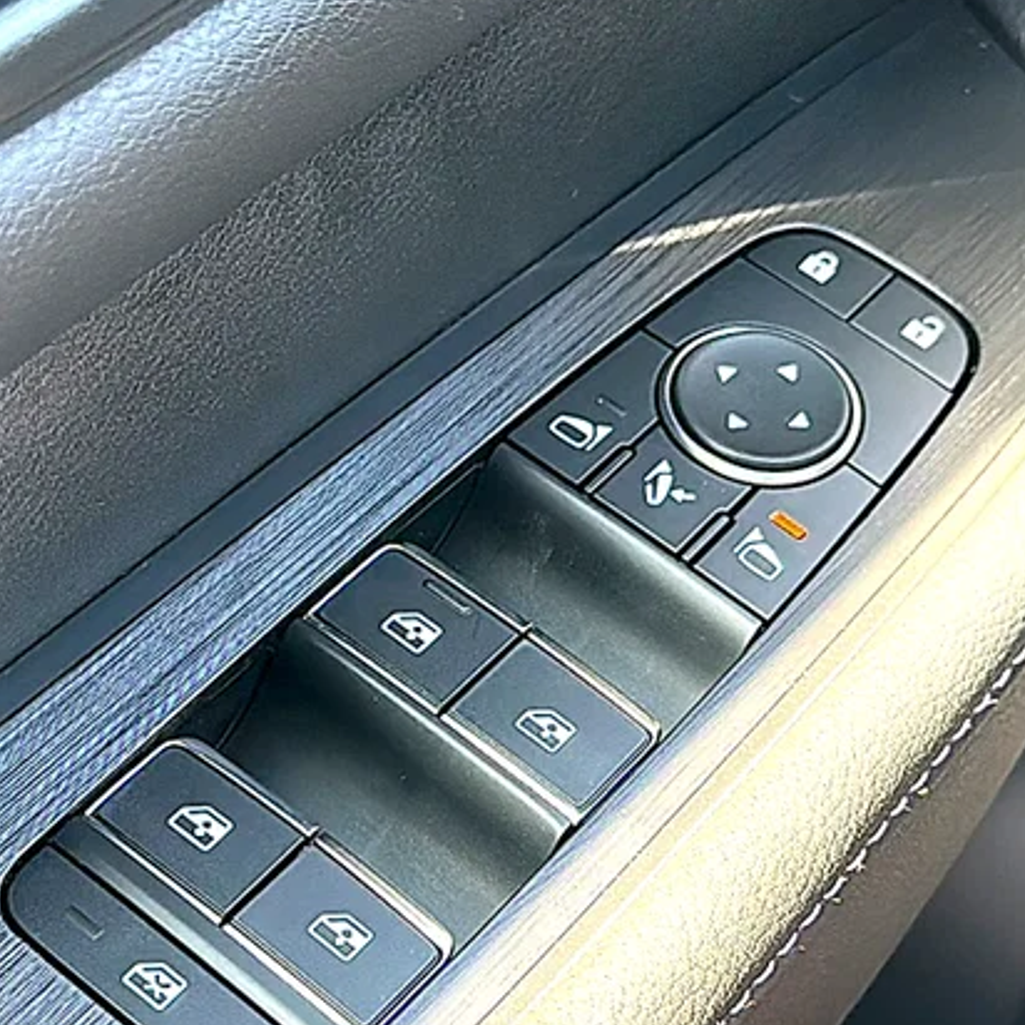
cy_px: 636
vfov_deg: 27.2
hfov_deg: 27.3
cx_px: 473
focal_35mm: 63
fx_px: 2111
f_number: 1.78
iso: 125
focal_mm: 6.86
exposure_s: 1/80
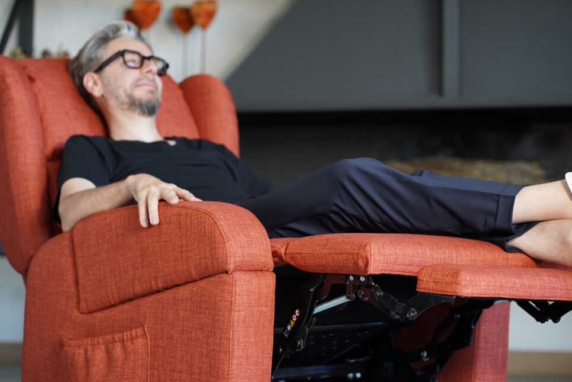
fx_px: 1430
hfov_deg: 22.6
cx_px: 280
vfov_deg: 15.2
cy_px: 196
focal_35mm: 90
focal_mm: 85
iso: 800
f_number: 3.5
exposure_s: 1/160
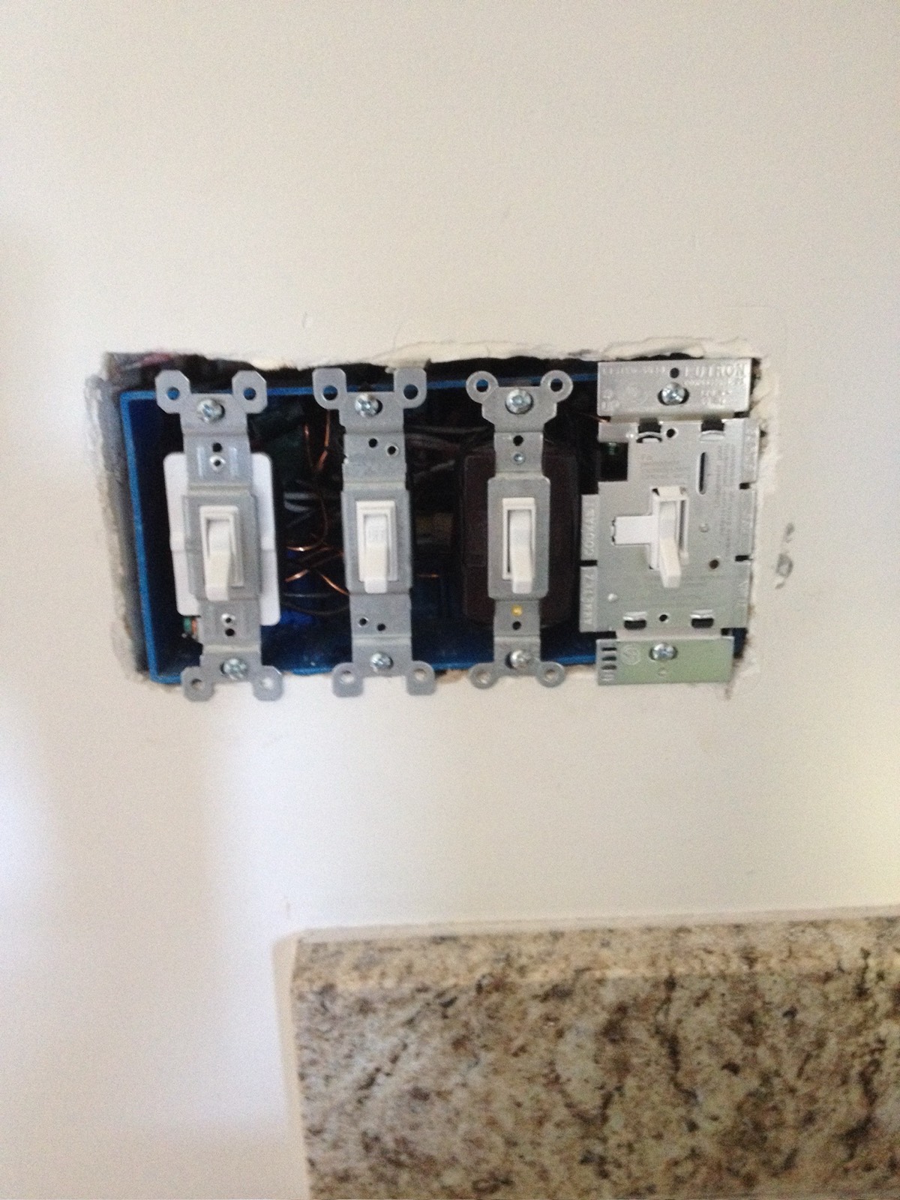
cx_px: 450
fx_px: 1213
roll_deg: +1.1
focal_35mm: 35
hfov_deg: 40.7
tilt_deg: -18.5
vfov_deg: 52.6
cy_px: 600
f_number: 2.4
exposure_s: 1/15
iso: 320
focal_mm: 4.28
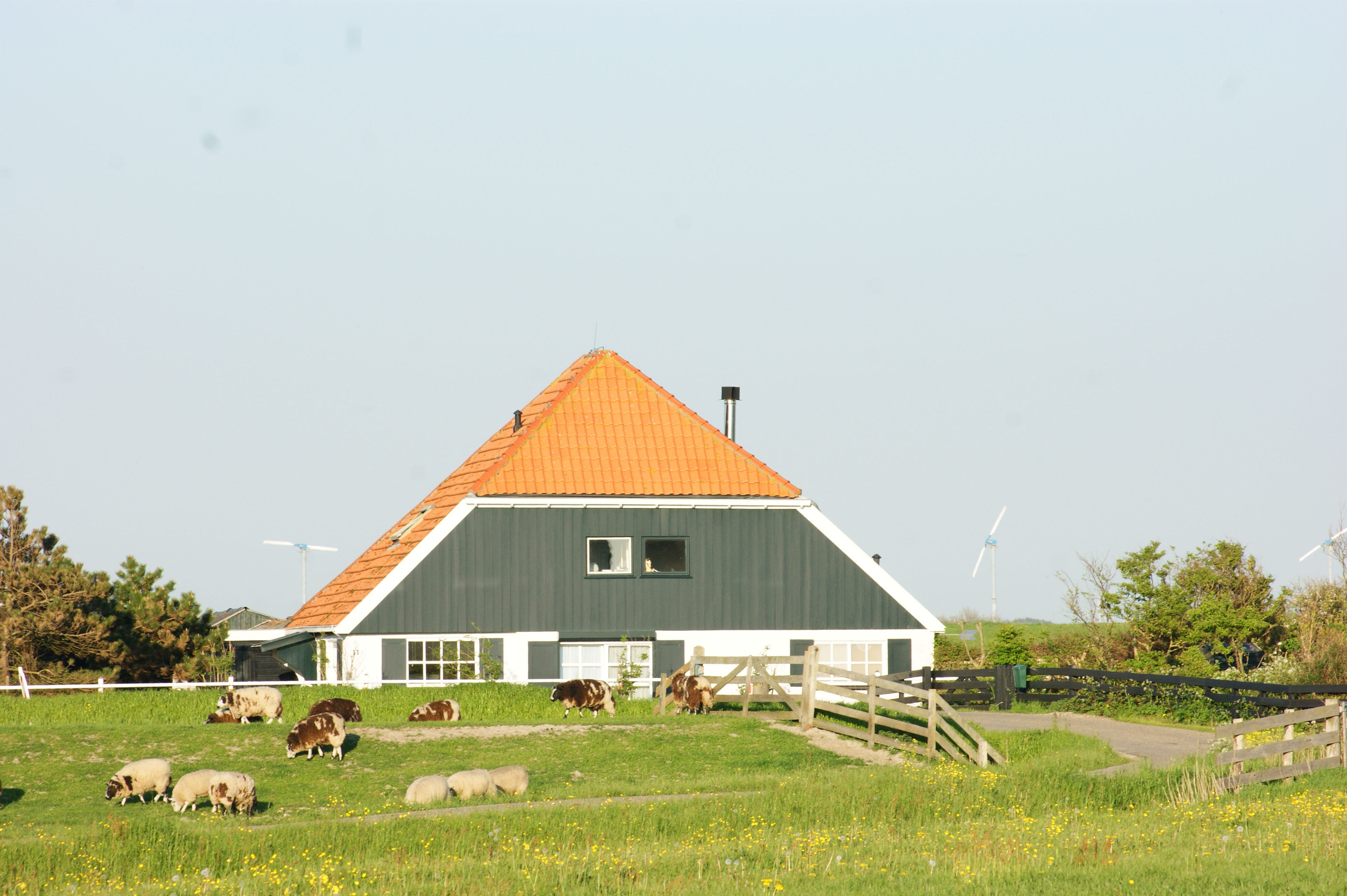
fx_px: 8414
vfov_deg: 6.1
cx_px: 674
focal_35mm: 225
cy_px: 448
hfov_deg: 9.2
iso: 100
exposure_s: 1/160
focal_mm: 150
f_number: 11
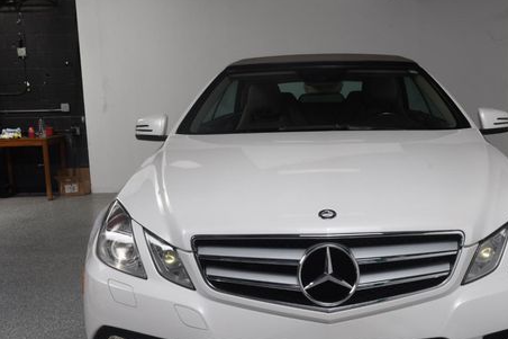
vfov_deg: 26.3
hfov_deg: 38.6
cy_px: 234
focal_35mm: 51
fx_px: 719
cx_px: 323
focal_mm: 24
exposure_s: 1/160
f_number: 14
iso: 100
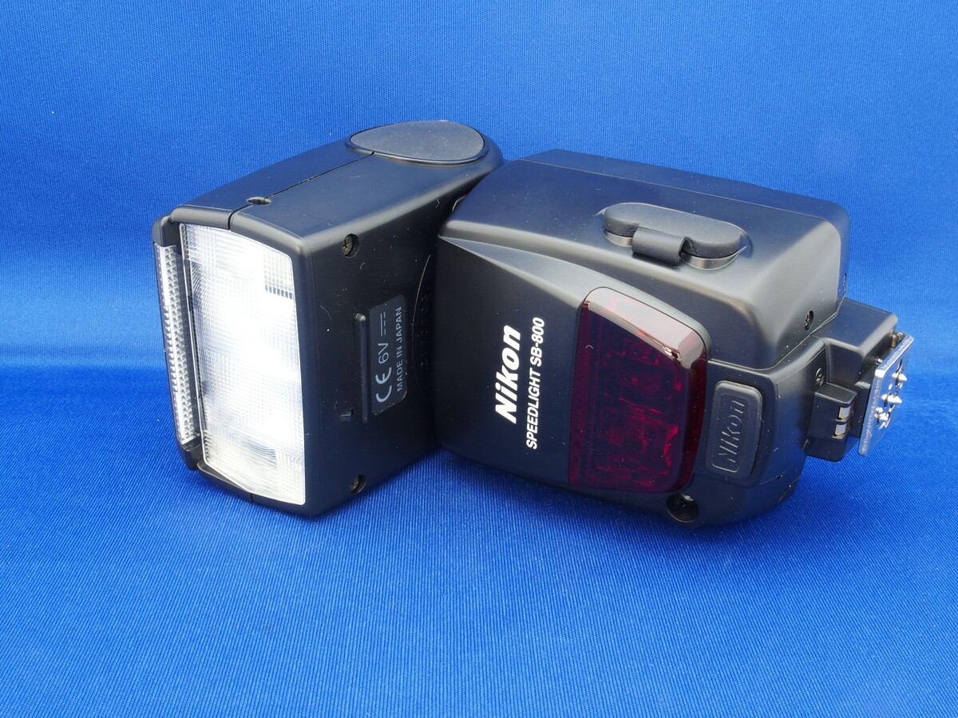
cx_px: 479
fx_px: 1052
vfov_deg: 37.7
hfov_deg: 49.0
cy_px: 359
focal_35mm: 38
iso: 100
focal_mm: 8.1
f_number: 8
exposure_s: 3.2
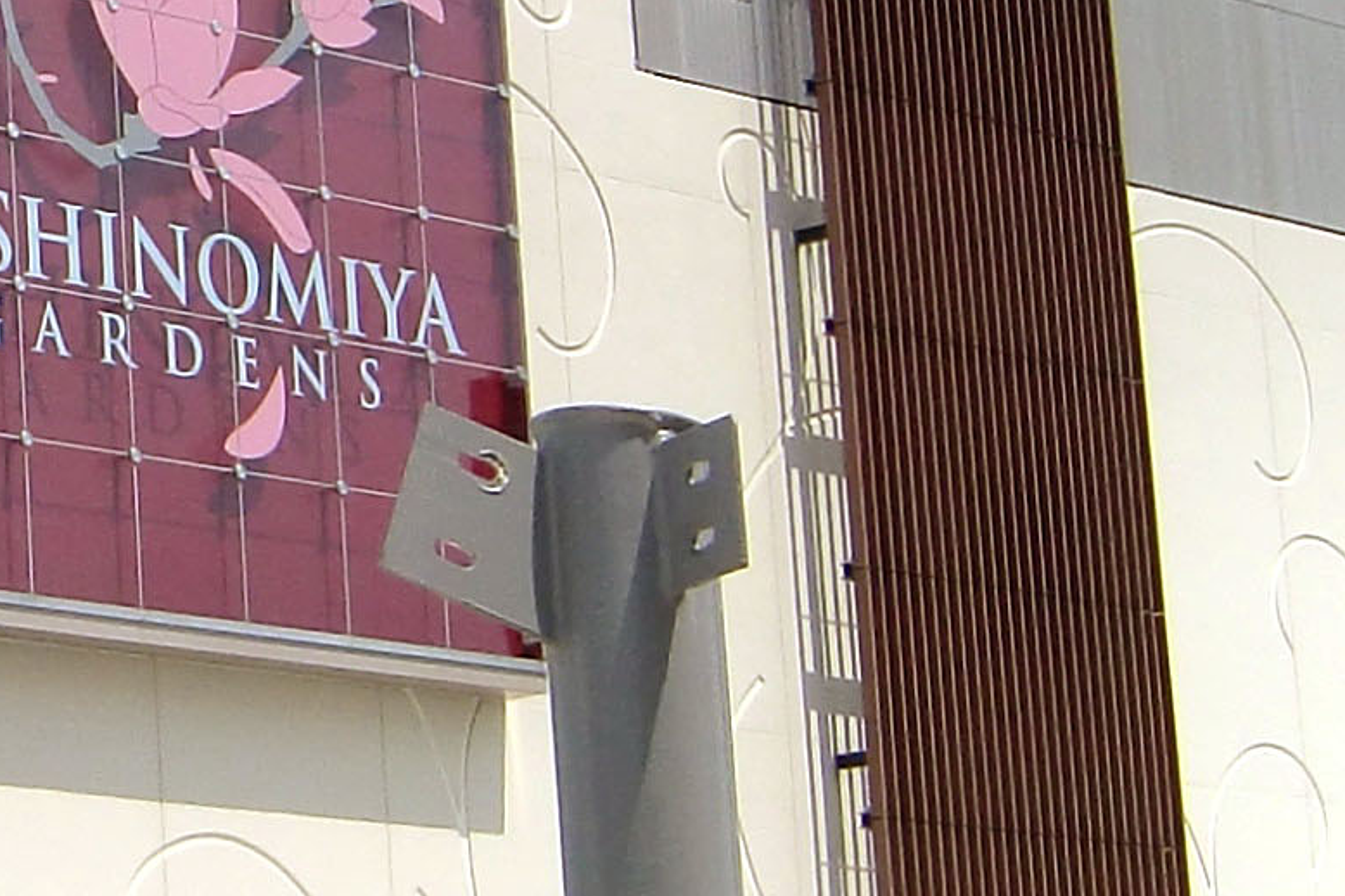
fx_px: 6012
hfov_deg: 12.3
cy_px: 301
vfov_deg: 8.5
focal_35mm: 161
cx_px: -507
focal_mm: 5.8
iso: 64
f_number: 7.2
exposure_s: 1/320
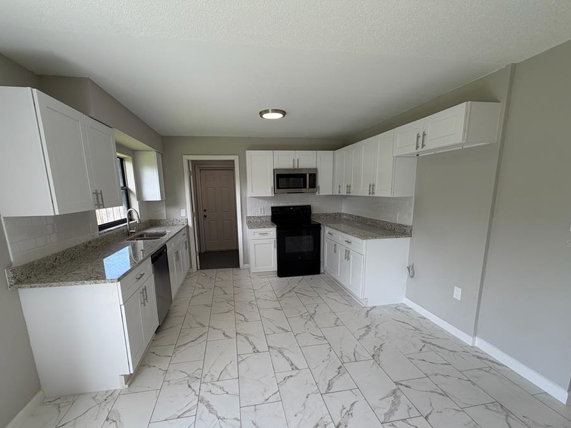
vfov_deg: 77.7
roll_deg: +1.6
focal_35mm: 16
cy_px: 243
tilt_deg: -12.0
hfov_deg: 94.5
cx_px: 278
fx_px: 264
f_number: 2.2
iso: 40
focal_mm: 2.22
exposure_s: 1/120
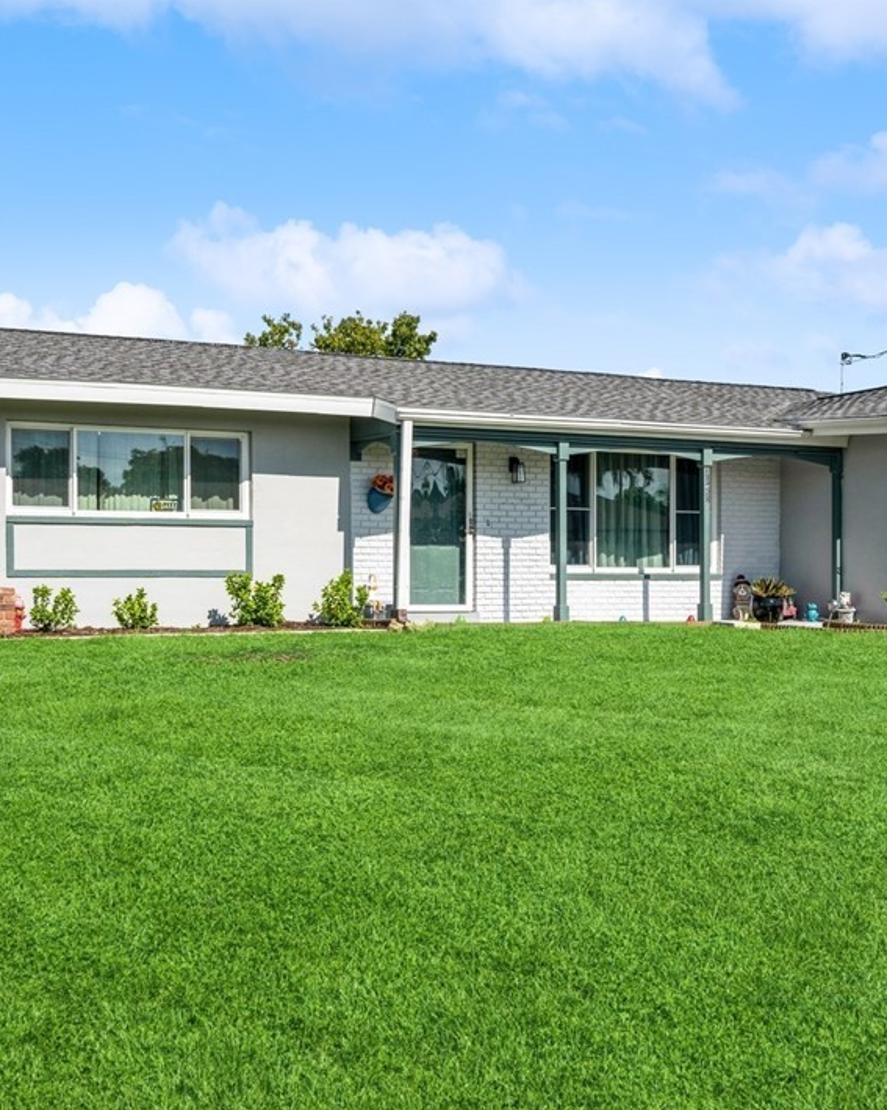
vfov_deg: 40.3
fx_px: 1510
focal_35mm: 46
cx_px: 435
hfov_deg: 32.7
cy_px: 557
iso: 200
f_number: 8
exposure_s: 1/800
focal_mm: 32
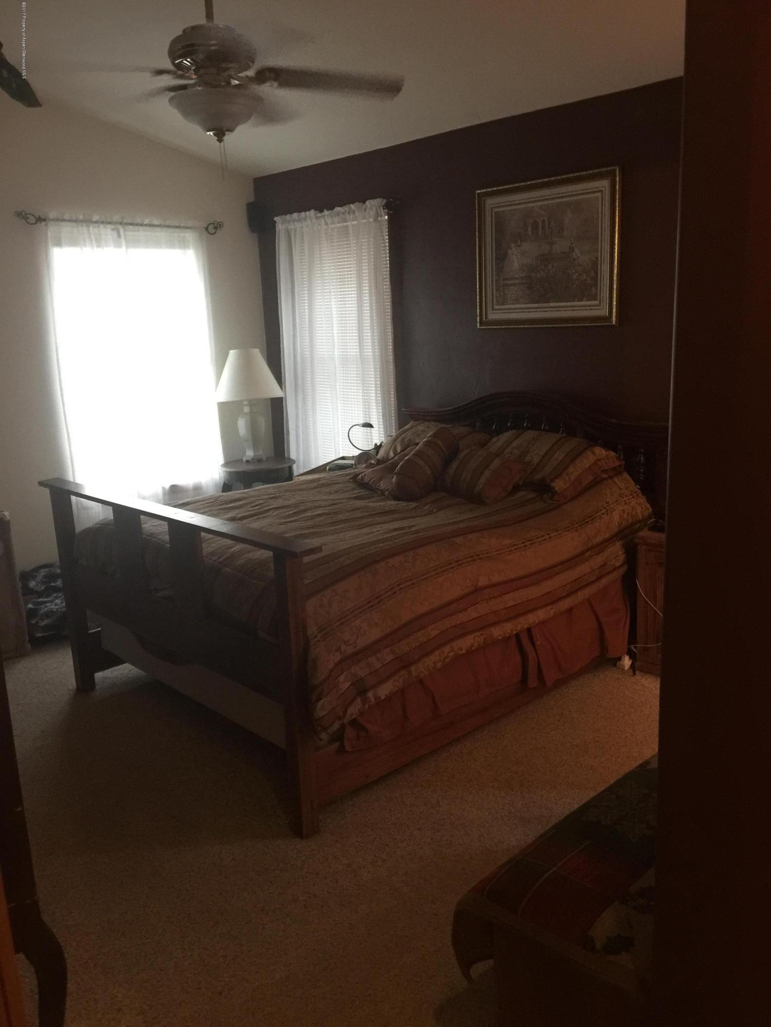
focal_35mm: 29
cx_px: 386
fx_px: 861
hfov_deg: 48.2
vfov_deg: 61.7
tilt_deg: -12.8
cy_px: 514
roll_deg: +2.1
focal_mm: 4.15
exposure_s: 1/10
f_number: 2.2
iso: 125
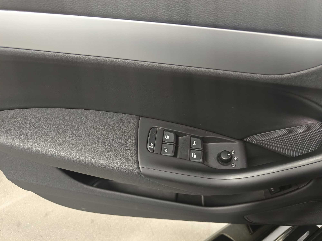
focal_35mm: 23
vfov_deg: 58.9
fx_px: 214
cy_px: 120
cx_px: 161
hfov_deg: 73.9
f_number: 1.88
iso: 3555
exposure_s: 1/16.7
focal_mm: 5.59
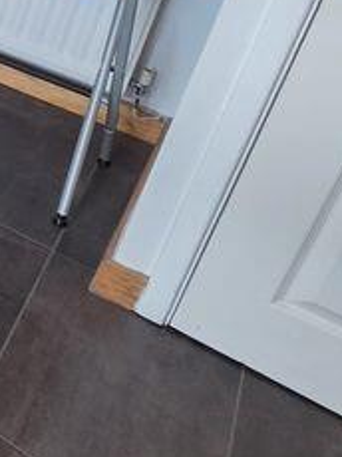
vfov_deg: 27.2
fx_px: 765
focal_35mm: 58
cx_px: -620
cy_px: -155
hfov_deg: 12.5
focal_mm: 2.2
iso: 160
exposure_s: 1/50
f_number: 1.9
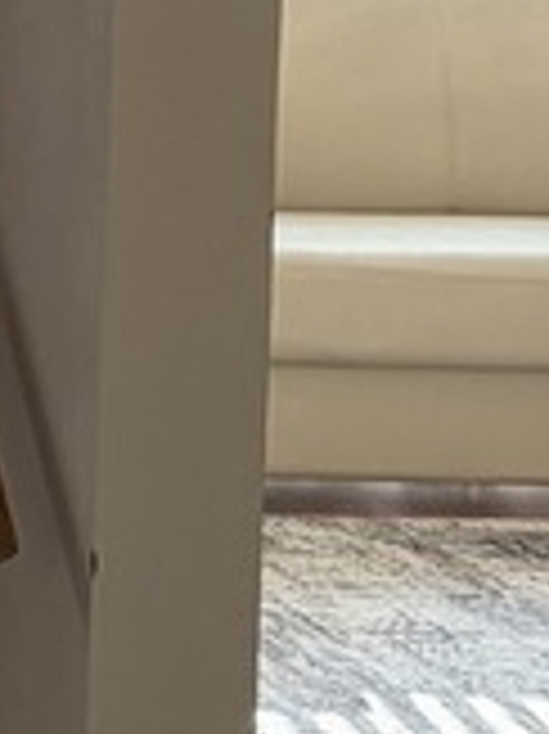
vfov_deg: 11.2
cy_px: -239
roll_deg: -1.4
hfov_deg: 7.3
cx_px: -1256
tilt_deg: -2.5
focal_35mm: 172
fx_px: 3642
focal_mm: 5.96
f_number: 1.6
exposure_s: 1/136
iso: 125
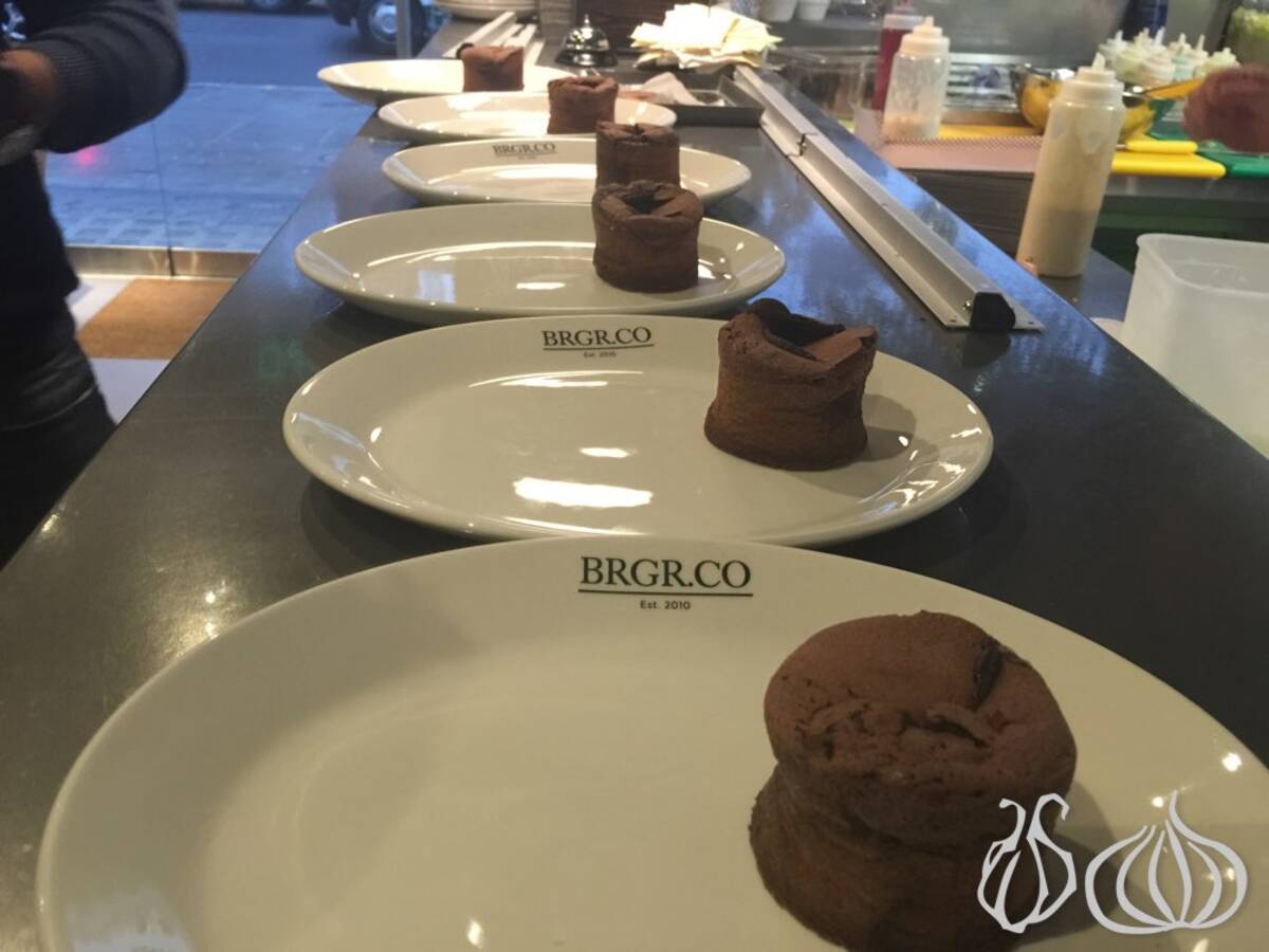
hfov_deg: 61.7
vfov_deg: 48.2
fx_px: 1063
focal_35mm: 29
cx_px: 634
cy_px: 476
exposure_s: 1/15
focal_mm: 4.15
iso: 125
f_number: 2.2
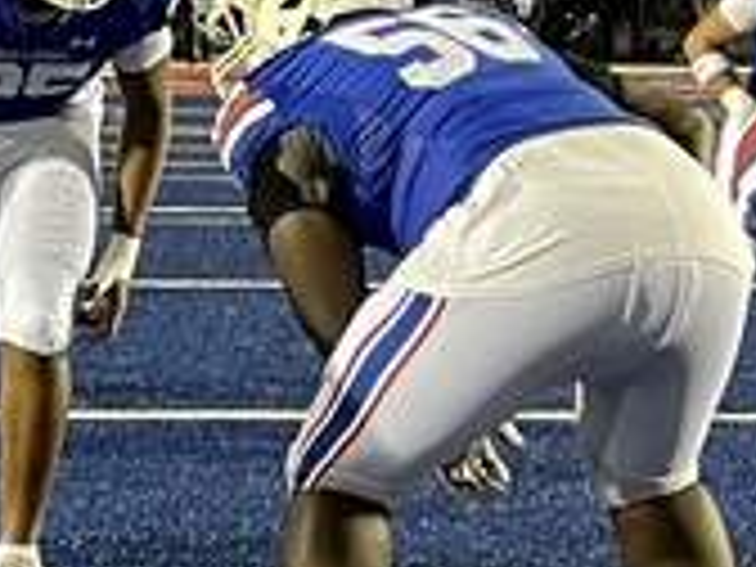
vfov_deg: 7.9
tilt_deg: -2.9
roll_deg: +0.0
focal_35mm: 186
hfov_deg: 9.6
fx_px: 4062
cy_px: -36
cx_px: -954
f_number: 1.6
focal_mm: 5.1
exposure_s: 1/60
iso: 125
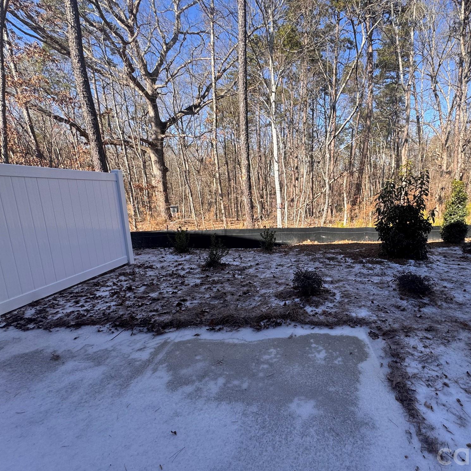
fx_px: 262
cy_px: 238
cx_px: 304
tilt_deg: -11.7
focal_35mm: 17
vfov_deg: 84.0
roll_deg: +0.0
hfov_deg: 81.8
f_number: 2.2
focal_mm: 2.22
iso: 40
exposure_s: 1/476
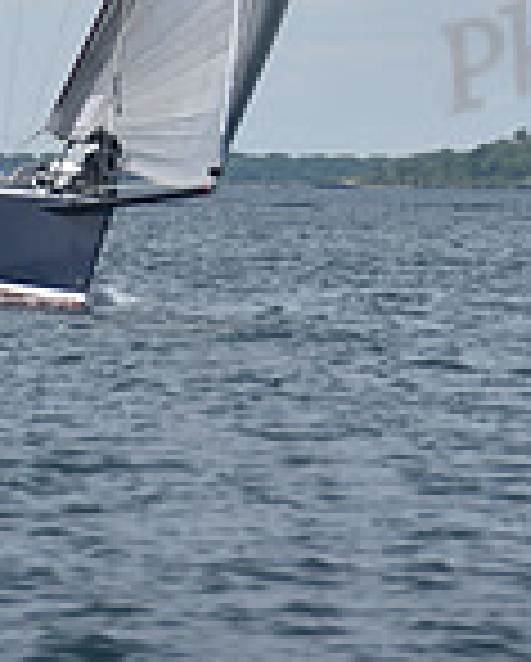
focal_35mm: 722
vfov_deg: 2.7
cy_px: -630
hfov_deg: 2.1
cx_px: 209
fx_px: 14154
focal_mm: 195
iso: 320
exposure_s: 1/1000
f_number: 6.3
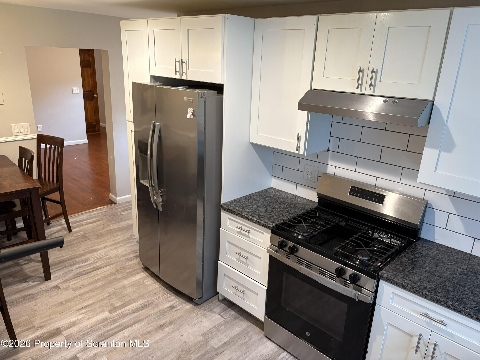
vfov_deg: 53.1
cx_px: 240
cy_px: 180
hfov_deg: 67.3
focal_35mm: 26
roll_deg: -2.1
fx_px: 361
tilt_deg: -18.0
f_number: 1.6
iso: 160
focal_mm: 5.96
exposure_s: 1/60
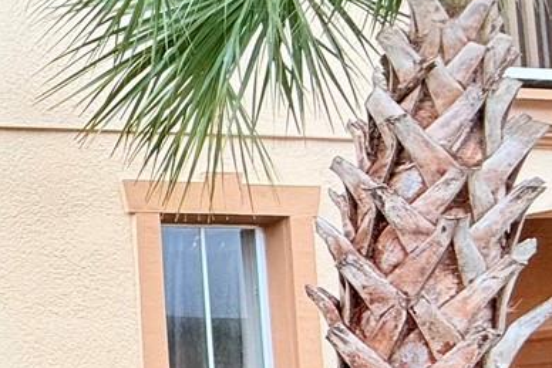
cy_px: 398
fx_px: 920
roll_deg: +0.2
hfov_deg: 19.3
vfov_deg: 21.5
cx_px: -548
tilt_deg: +4.5
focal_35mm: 60
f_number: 2.2
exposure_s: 1/164
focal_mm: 2.22
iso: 50
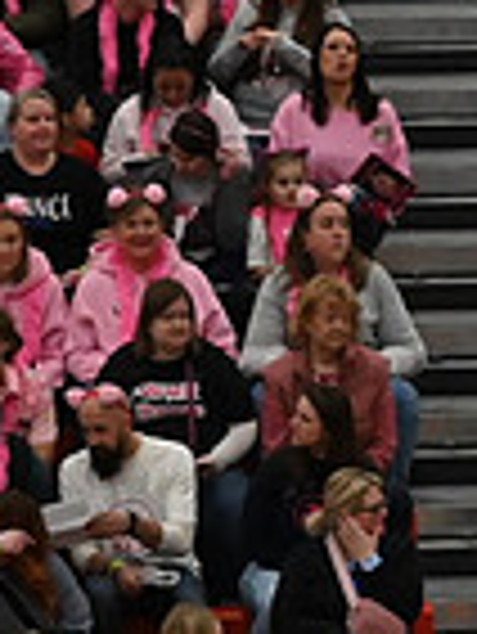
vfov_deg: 4.8
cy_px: 812
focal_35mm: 415
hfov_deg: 3.5
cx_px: 1292
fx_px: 7613
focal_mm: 70
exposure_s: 1/500
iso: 5000
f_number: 4
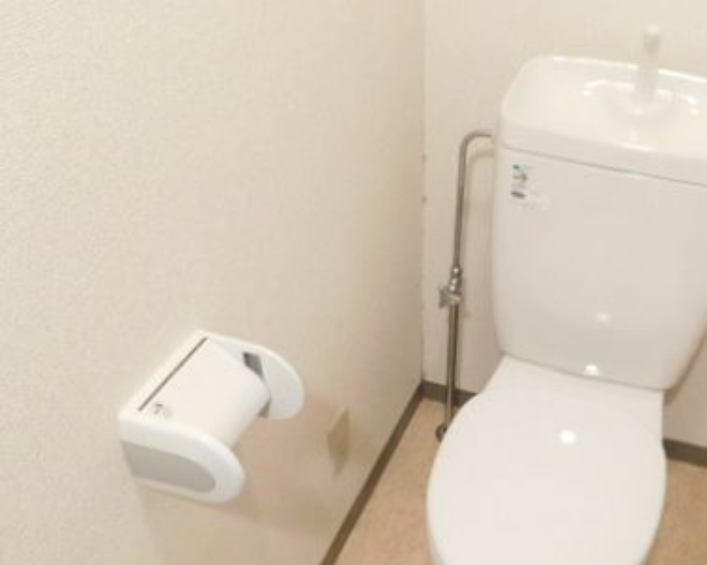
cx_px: 479
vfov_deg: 38.4
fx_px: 795
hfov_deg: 47.1
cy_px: 404
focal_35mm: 38
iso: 400
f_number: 3
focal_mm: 4
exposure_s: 1/15
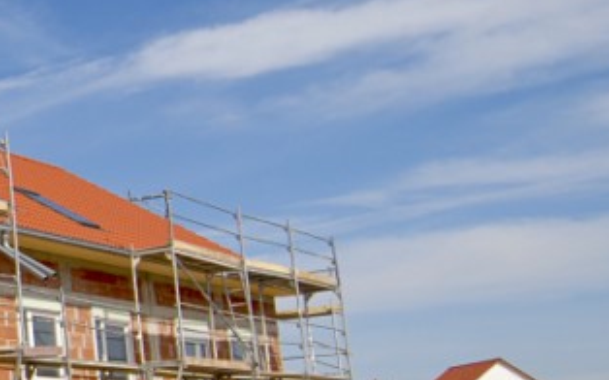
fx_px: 1161
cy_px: 242
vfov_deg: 18.6
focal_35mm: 70
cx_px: -301
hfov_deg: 23.6
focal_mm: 14
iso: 100
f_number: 5
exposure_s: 1/1000
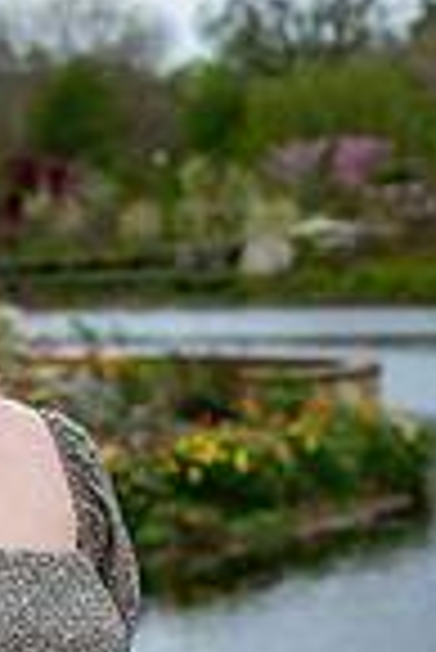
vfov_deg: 8.8
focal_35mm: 233
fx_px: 4222
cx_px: -13
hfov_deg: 5.9
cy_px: 692
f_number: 4
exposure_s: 1/500
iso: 250
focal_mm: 50
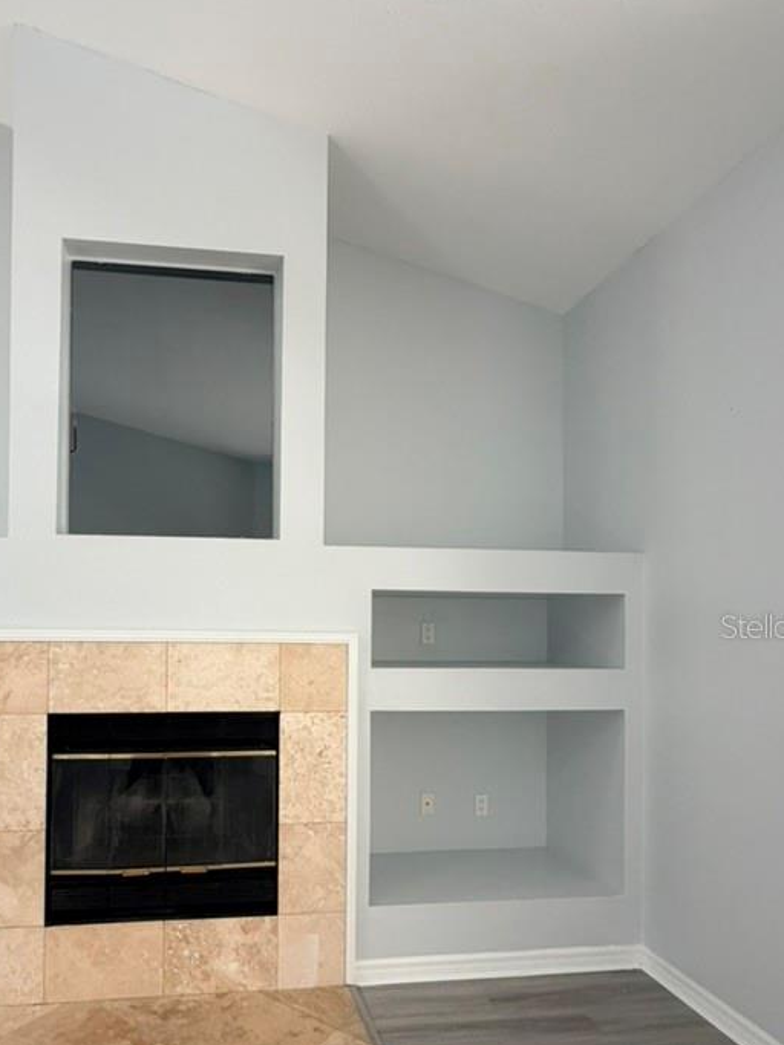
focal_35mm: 21
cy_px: 626
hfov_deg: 62.2
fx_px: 634
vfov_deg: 78.1
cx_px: 277
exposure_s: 1/121
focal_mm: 2.22
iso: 250
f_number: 2.2
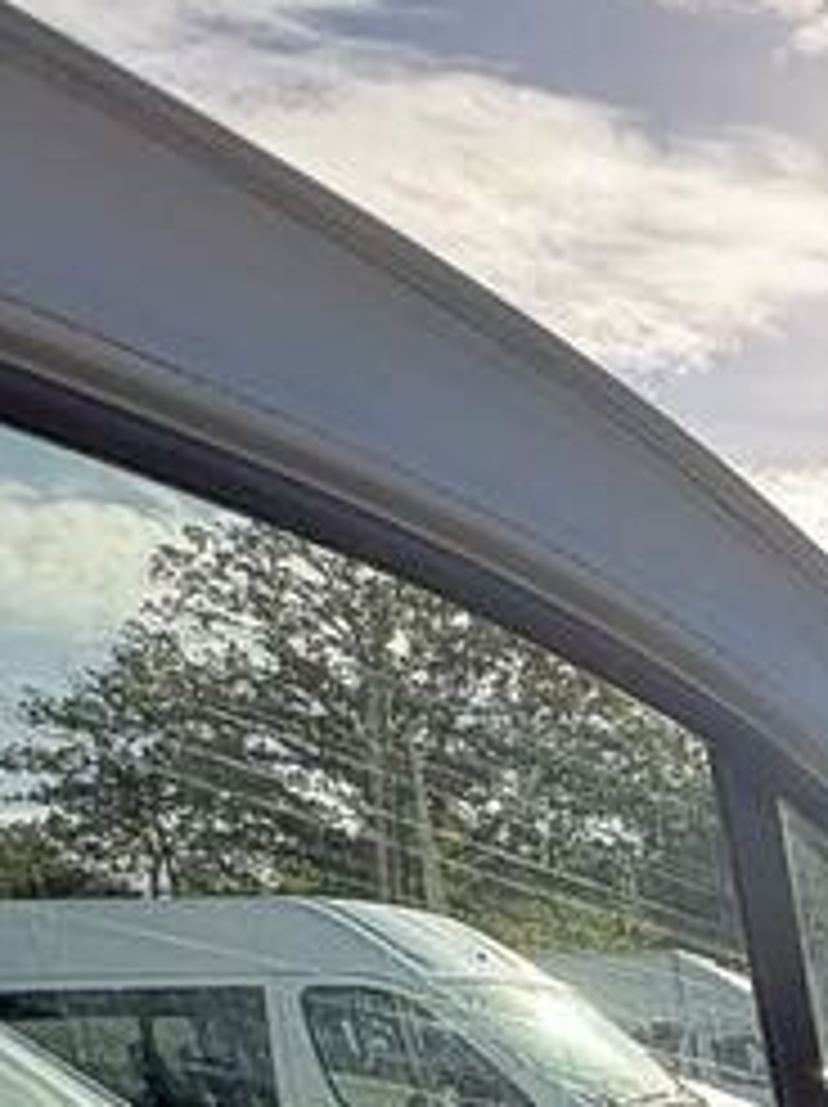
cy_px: 1490
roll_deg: +1.2
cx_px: 1400
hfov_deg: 21.3
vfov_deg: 29.2
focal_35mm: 51
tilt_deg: -11.1
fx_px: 1629
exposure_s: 1/565
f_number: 2.2
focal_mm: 2.22
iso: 40
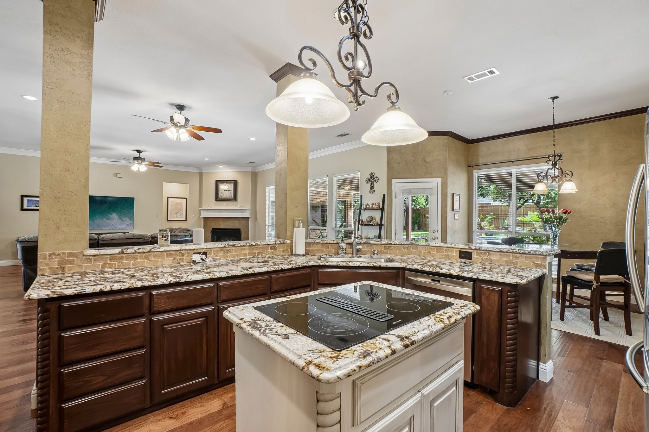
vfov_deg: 77.3
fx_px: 270
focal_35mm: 15
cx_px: 324
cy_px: 216
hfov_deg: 100.4
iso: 400
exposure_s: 1/6
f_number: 8
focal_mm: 10
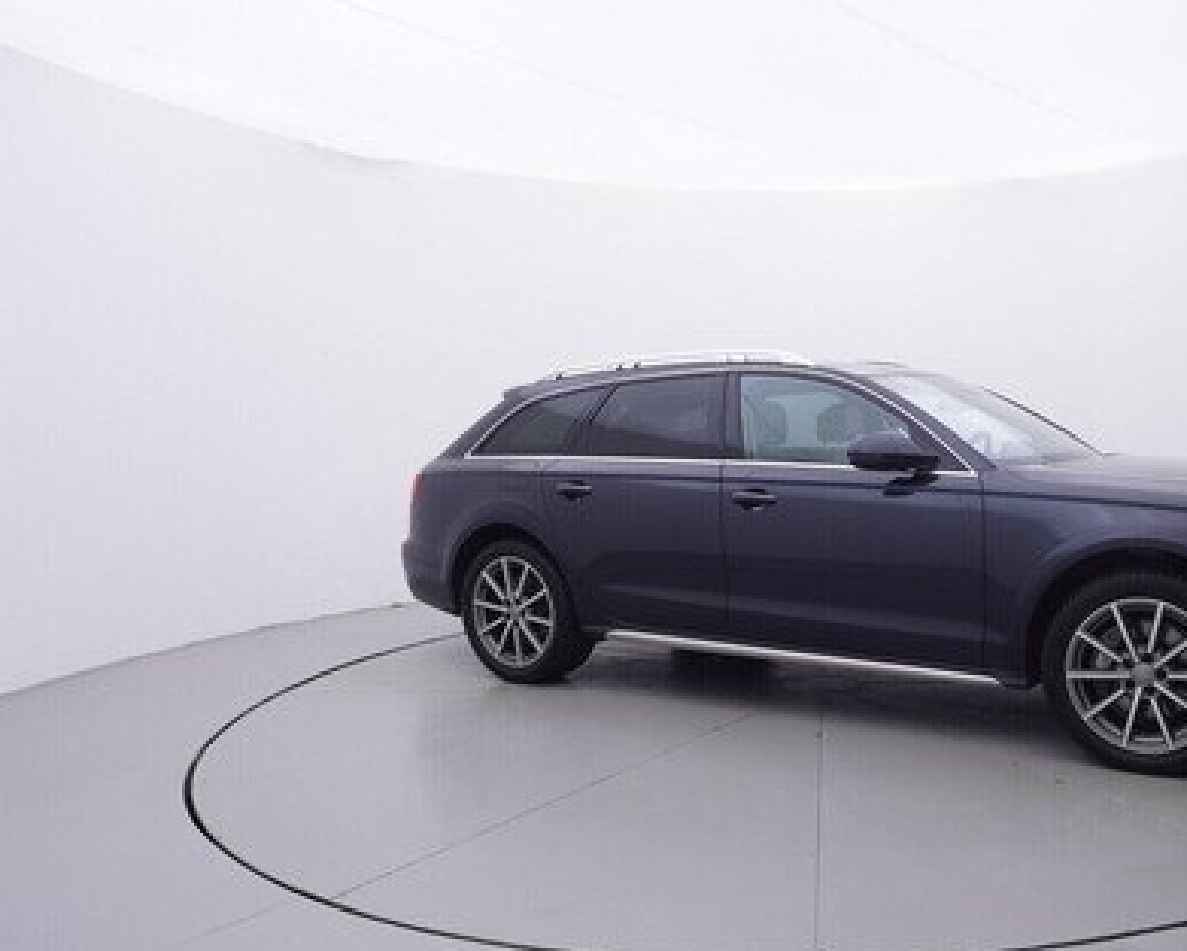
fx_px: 1042
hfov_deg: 57.6
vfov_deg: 48.9
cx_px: 821
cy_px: 545
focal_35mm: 30
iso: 200
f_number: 5
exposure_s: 1/80
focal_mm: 15
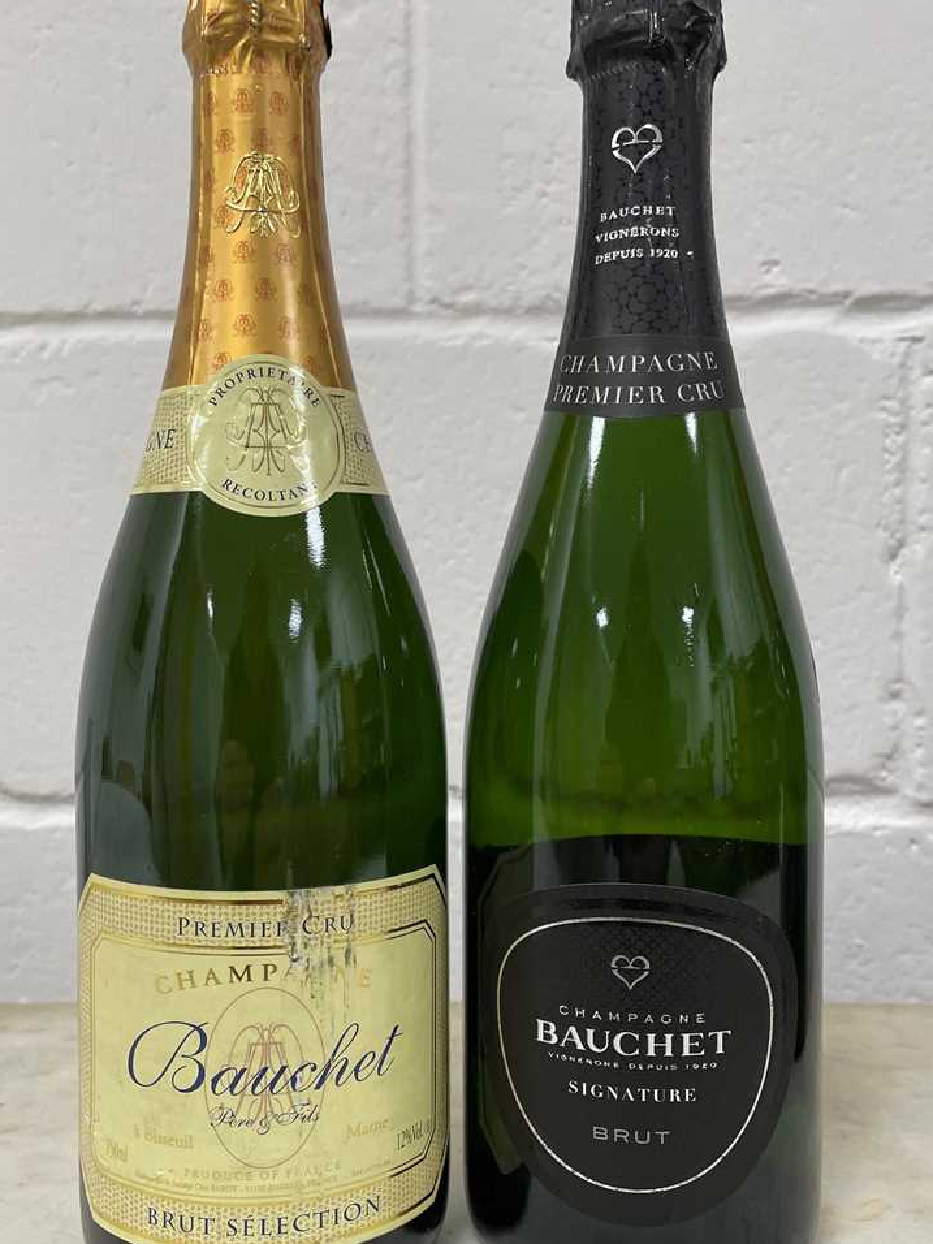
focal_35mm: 34
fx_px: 1222
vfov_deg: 53.9
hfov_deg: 41.8
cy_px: 657
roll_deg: +0.5
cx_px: 461
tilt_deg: -2.9
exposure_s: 1/100
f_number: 1.6
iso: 125
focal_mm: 4.2
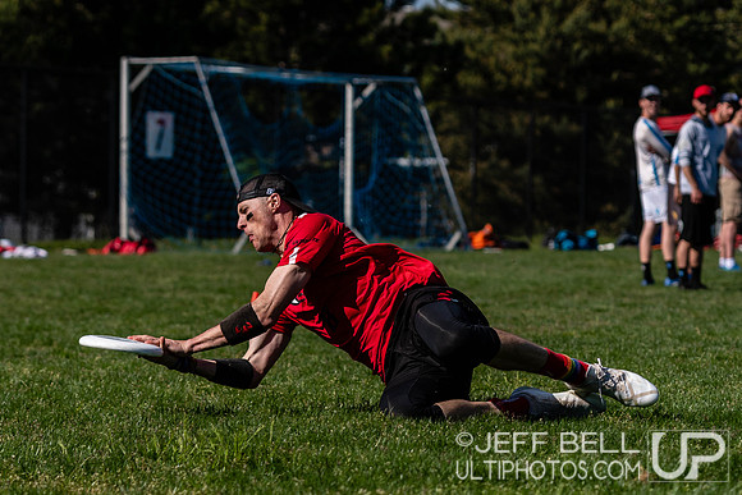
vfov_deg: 6.9
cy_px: 267
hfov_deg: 10.4
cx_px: 316
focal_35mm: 198
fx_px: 4091
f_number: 4
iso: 100
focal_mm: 102
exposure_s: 1/2000
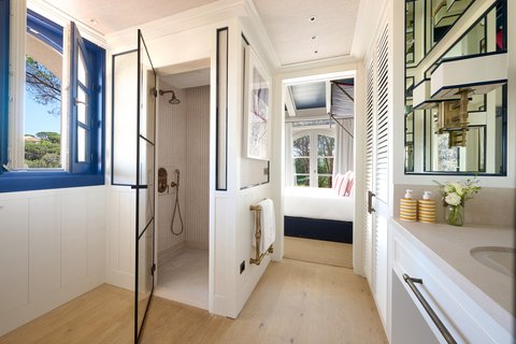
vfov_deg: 81.2
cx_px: 258
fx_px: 201
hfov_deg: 104.3
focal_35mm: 14
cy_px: 172
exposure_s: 1.3
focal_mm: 14
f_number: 11
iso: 100
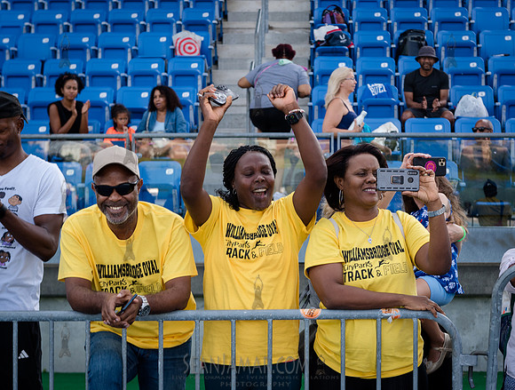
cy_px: 197
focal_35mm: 96
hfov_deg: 20.4
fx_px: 1429
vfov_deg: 15.5
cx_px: 295
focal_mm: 70
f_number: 5.6
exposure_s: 1/400
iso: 400
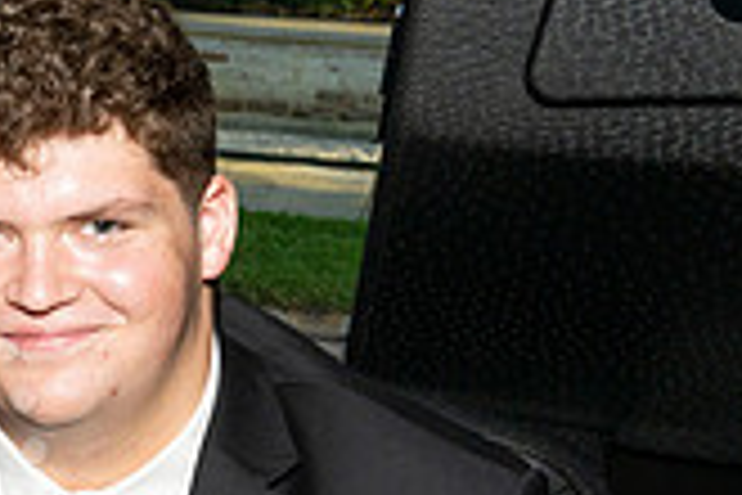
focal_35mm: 95
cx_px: -378
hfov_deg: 18.8
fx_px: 1958
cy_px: 511
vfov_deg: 14.2
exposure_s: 1/100
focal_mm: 27
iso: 400
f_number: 7.1
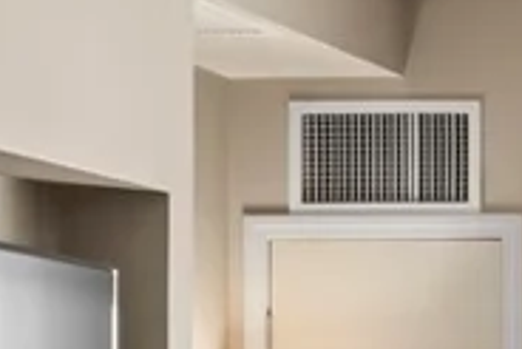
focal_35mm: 189
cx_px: 1299
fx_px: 2743
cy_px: 489
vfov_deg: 7.2
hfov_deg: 9.5
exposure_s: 1/15
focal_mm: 23
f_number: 8
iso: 400
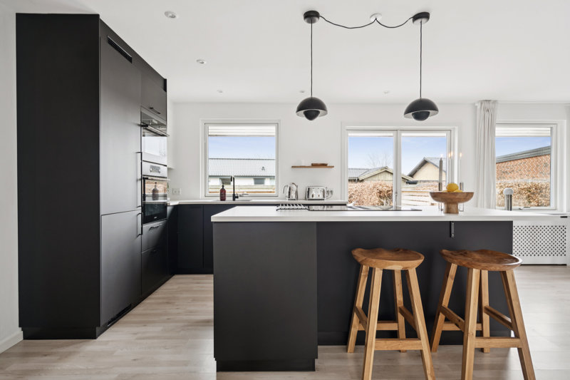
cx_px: 285
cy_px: 190
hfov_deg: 90.0
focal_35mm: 18
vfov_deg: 67.4
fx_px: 285
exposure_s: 1/40
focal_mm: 18
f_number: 4.5
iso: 400
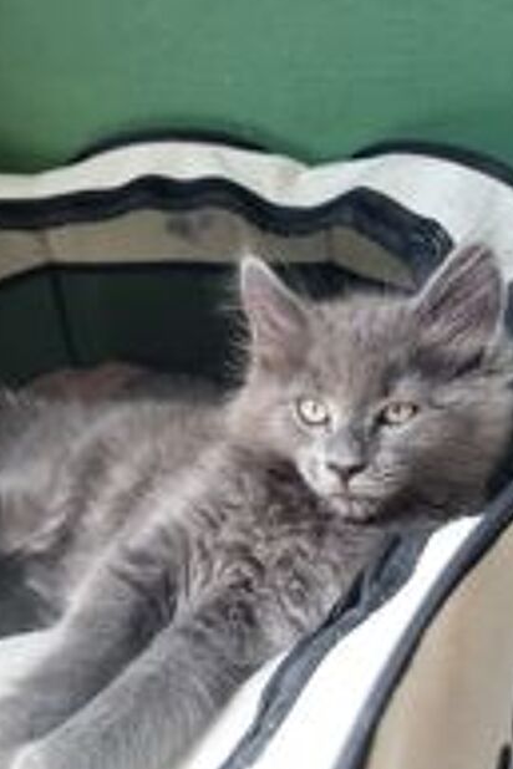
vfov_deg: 65.5
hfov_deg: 46.4
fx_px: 598
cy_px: 389
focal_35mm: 28
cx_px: 269
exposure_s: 1/100
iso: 64
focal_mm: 5.4
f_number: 1.8
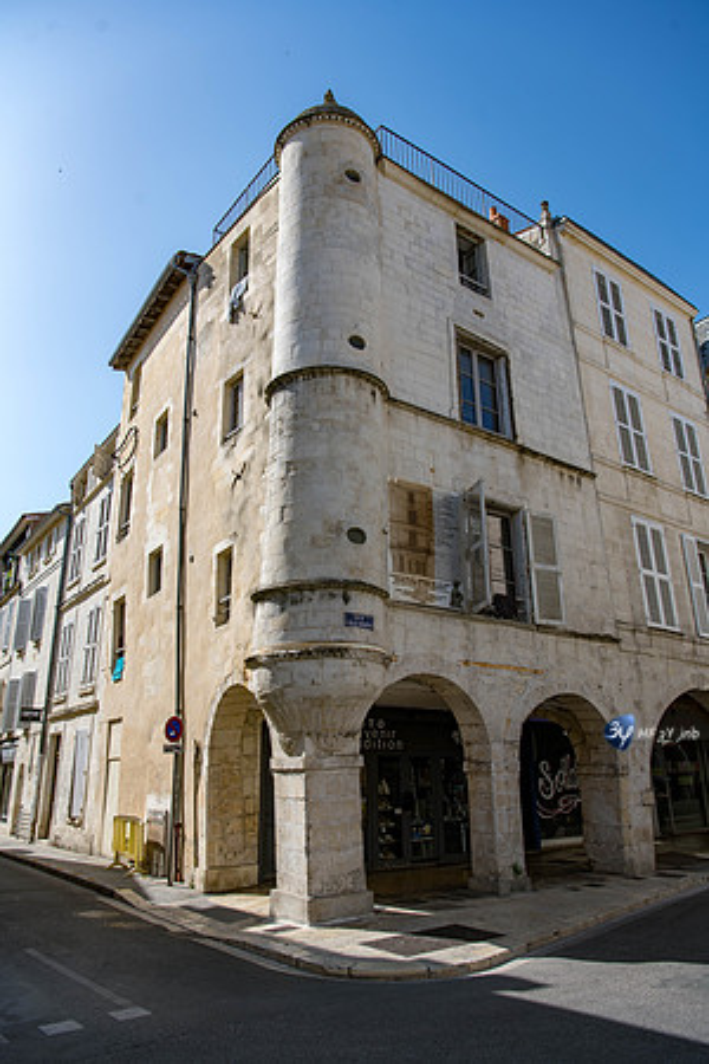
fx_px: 709
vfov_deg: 73.7
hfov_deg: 53.1
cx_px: 354
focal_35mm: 24
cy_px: 532
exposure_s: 1/400
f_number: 6.3
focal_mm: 24
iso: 64
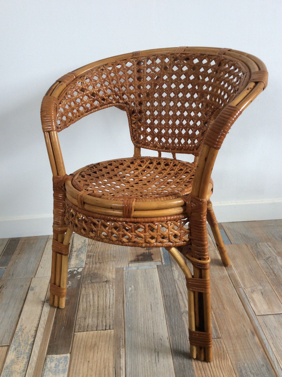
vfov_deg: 56.9
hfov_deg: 44.1
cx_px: 141
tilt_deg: -22.8
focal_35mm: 32
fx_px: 349
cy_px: 188
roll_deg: +4.0
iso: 40
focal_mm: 3.3
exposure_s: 1/25
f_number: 2.4
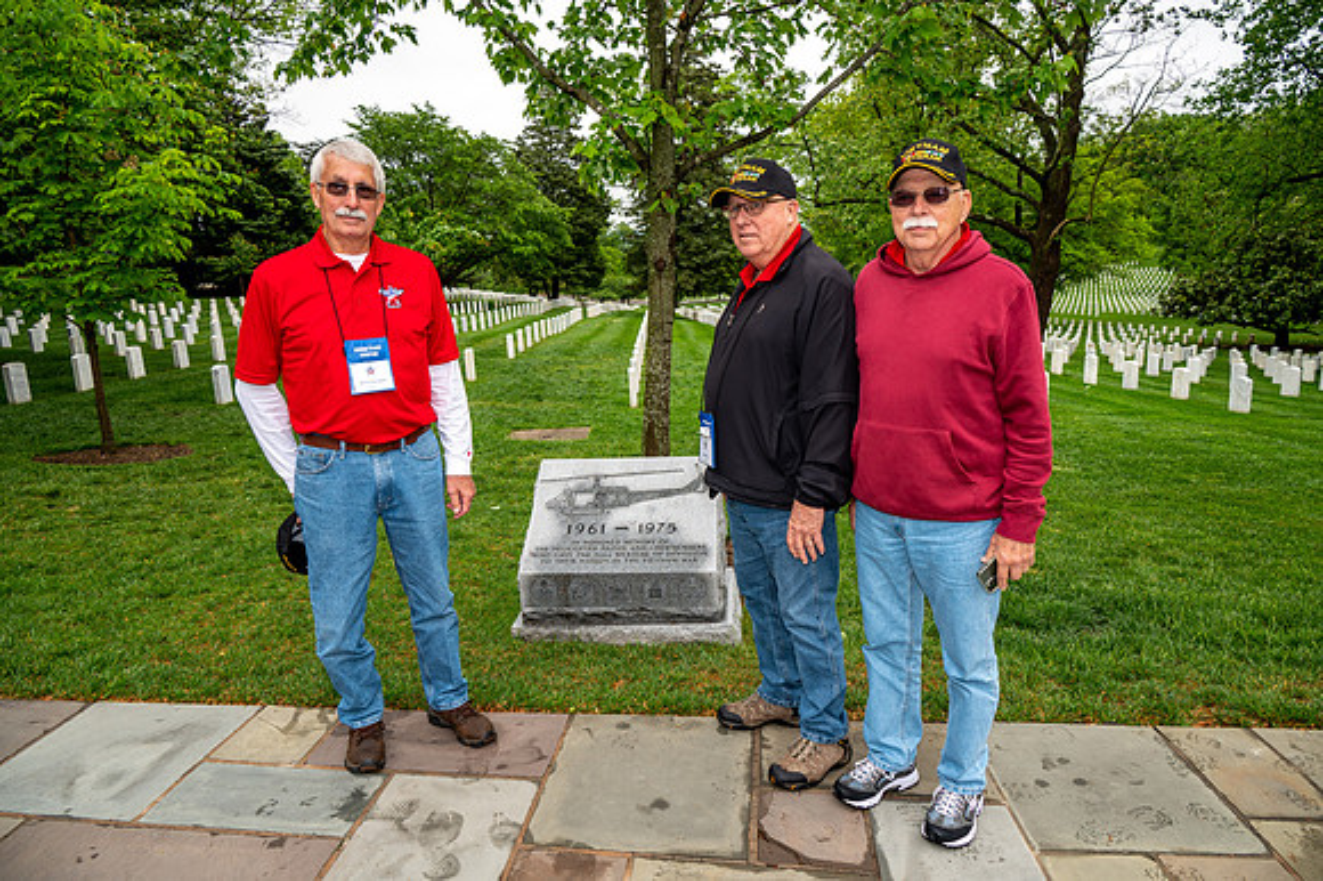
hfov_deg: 73.8
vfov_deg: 53.1
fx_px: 881
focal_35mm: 24
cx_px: 662
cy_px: 440
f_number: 6.3
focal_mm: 24
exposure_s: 1/100
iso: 180
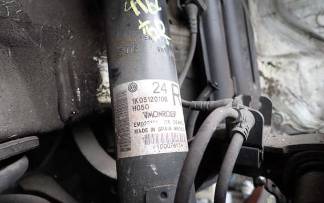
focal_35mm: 28
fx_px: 247
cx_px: 165
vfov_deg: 44.5
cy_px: 99
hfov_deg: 66.5
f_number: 2
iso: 160
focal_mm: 4.5
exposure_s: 1/125
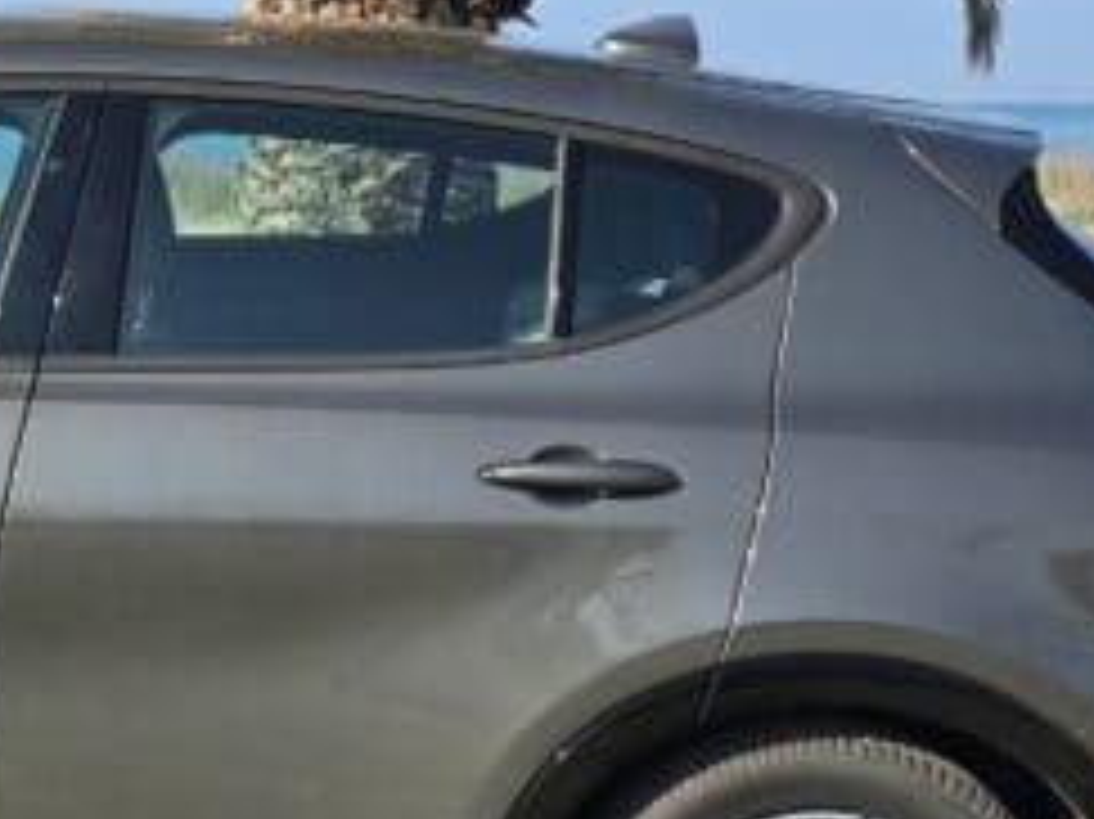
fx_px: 3064
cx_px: 5
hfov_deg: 19.7
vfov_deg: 15.2
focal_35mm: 97
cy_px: 189
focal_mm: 6.3
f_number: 1.7
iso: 12
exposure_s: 1/696
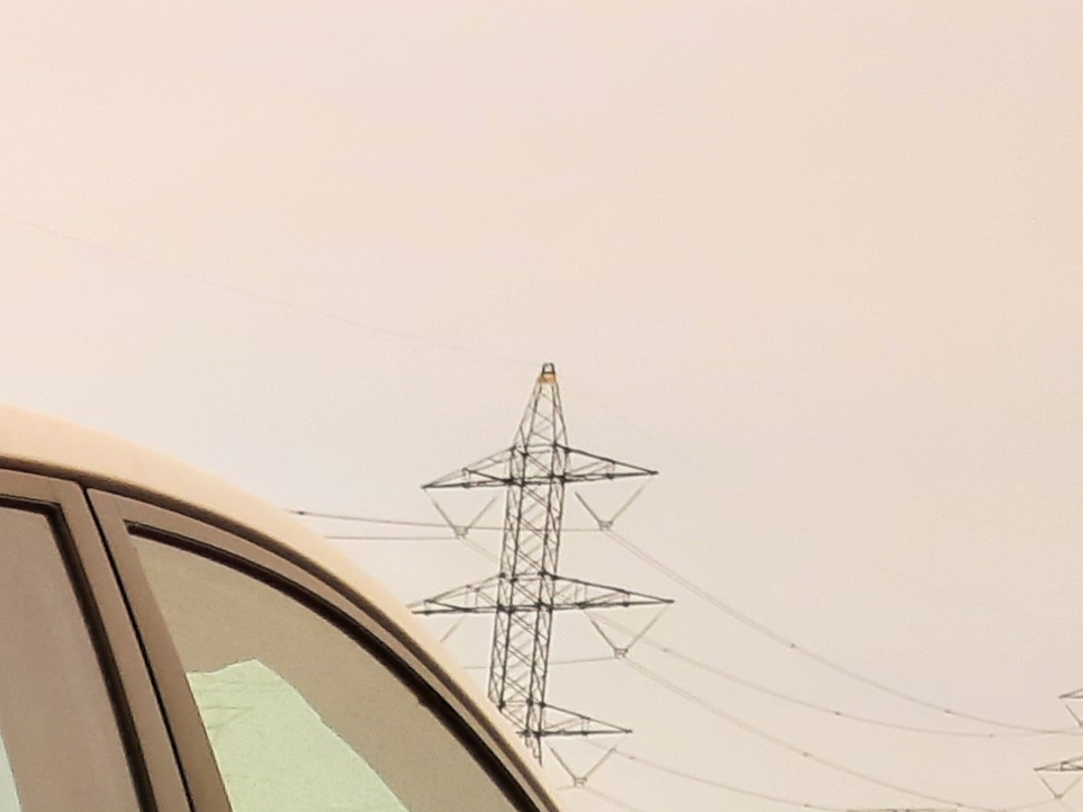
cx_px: -1045
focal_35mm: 108
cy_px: 1593
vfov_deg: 12.2
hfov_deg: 15.0
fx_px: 3378
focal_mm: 3.92
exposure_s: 1/310
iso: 40
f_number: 1.7
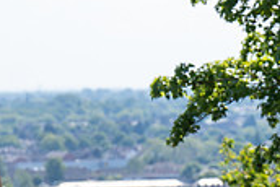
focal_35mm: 421
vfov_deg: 3.3
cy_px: 256
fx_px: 3277
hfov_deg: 4.9
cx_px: 329
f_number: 3.5
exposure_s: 1/1000
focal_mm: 125
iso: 125
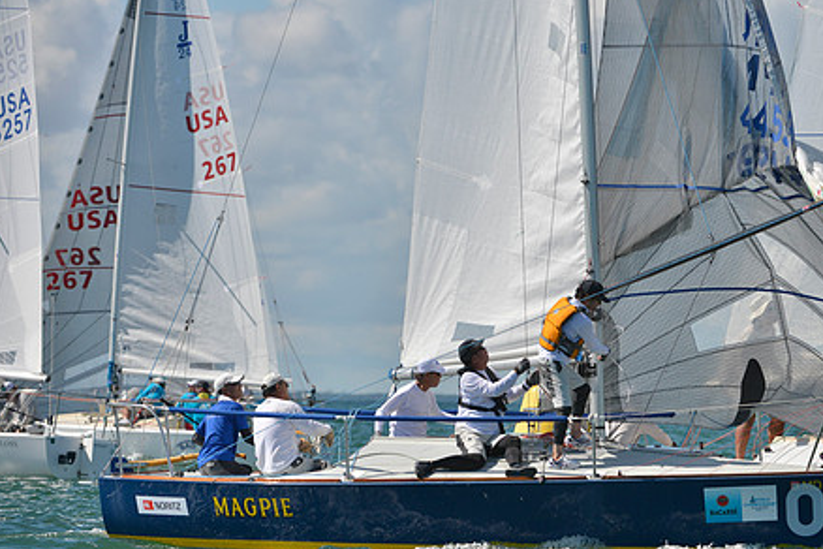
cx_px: 536
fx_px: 7566
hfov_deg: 6.2
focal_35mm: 331
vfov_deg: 4.2
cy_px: 324
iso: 200
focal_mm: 250
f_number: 6.3
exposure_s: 1/1250
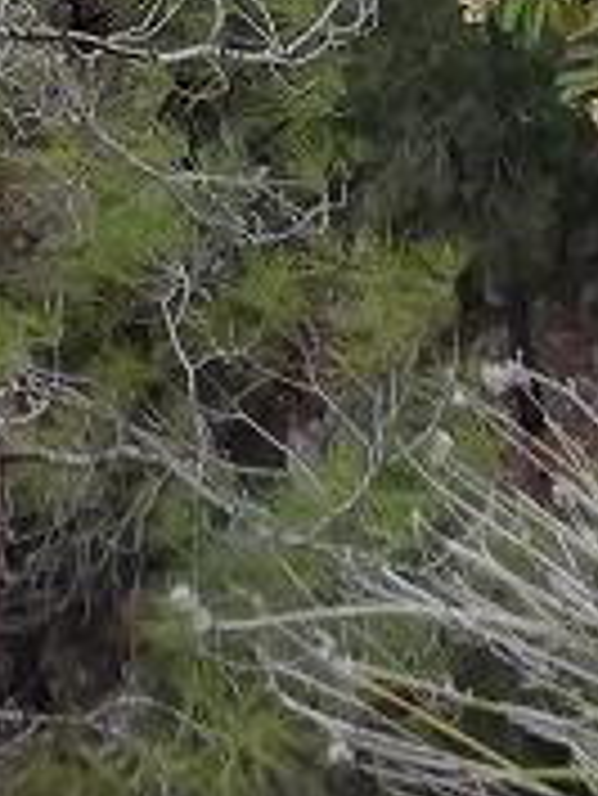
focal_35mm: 169
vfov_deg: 10.6
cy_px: -850
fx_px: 3888
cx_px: -333
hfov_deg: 8.6
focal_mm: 3.81
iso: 125
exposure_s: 1/50
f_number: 2.2
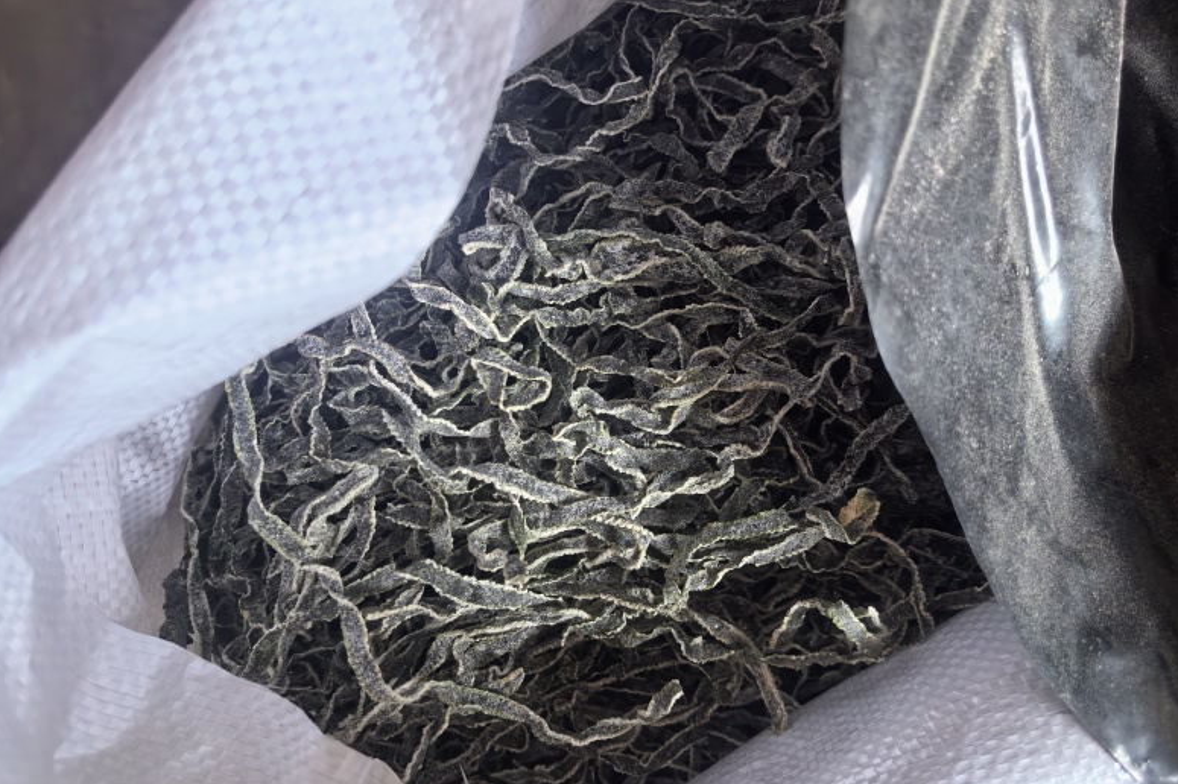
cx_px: 600
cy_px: 404
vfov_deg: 44.9
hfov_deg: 63.7
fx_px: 948
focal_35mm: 29
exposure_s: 1/100
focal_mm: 5.72
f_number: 2
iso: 125
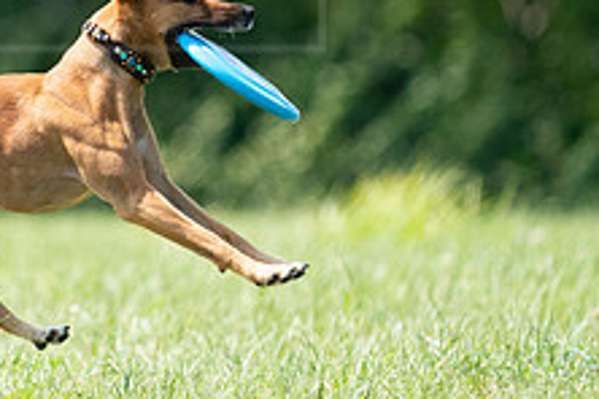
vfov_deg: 1.2
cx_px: -119
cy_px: 9
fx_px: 18484
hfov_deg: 1.9
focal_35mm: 1111
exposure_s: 1/4000
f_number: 6.3
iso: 2500
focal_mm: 426
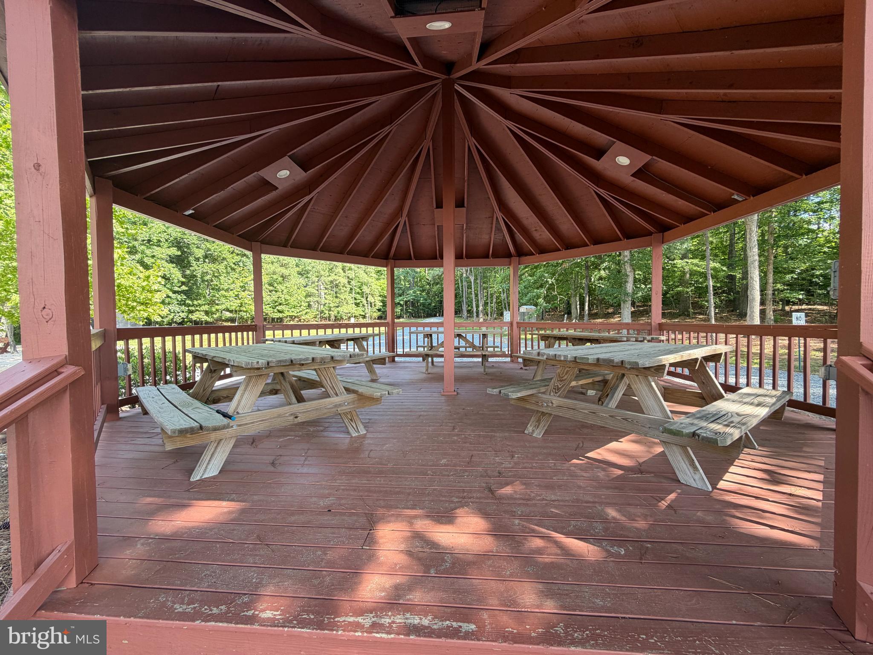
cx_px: 436
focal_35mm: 14
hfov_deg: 102.1
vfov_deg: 85.7
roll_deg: +1.0
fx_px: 353
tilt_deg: -0.7
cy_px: 328
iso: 80
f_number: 2.2
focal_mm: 2.22
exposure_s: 1/121
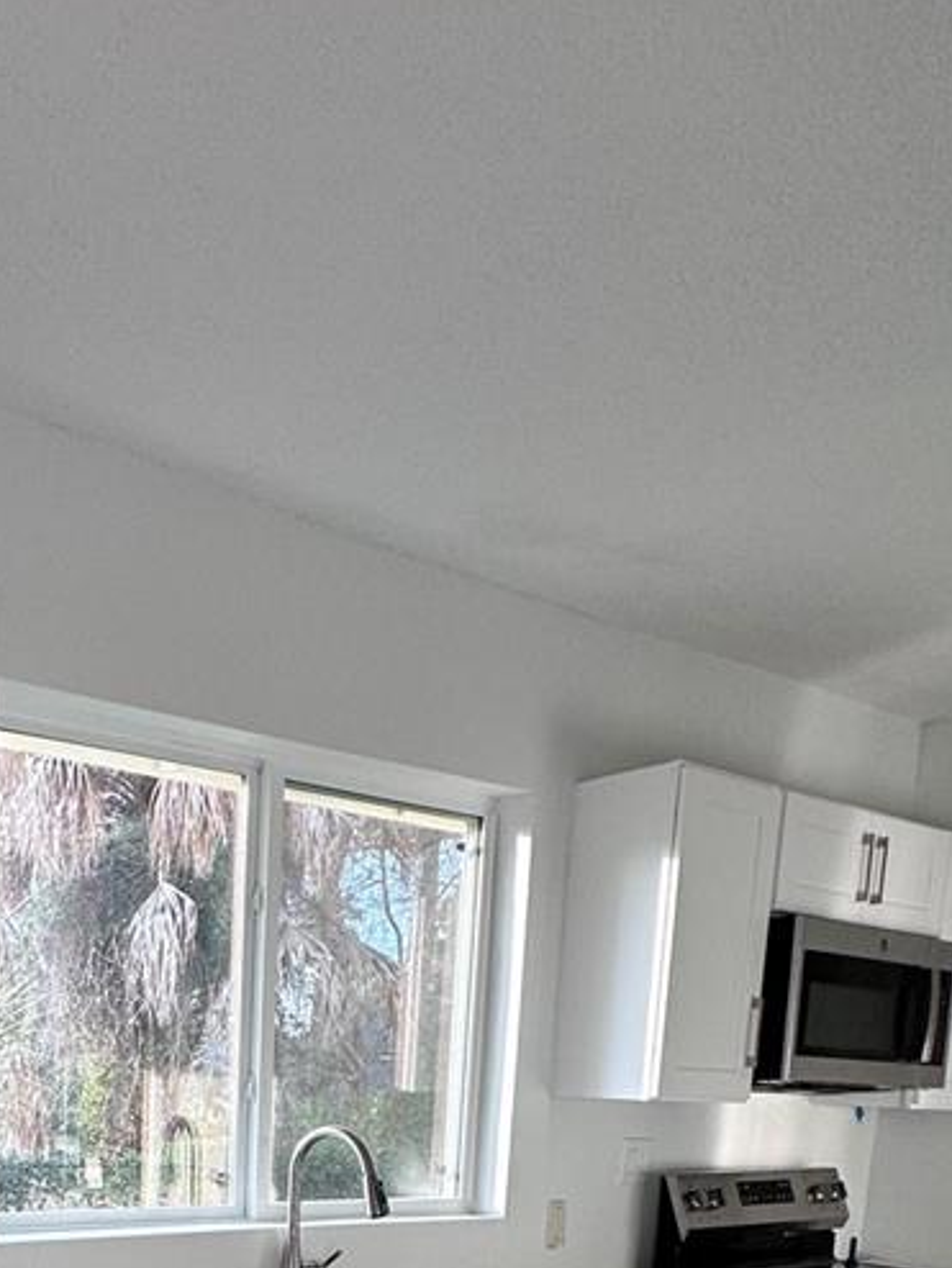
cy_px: 1268
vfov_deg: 45.5
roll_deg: -2.6
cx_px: 198
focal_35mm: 34
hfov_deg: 40.2
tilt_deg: -8.4
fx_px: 1246
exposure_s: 1/99
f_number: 2.2
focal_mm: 2.22
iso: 64
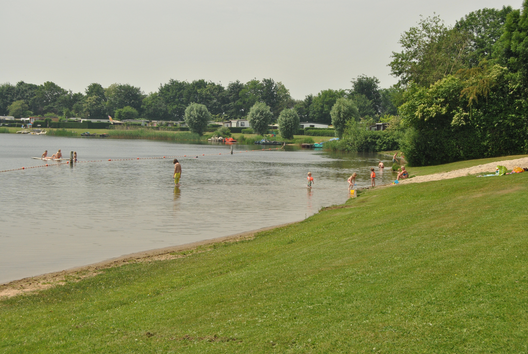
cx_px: 264
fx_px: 837
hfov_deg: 35.0
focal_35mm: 57
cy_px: 177
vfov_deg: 23.8
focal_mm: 38
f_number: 9
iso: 400
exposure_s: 1/1250
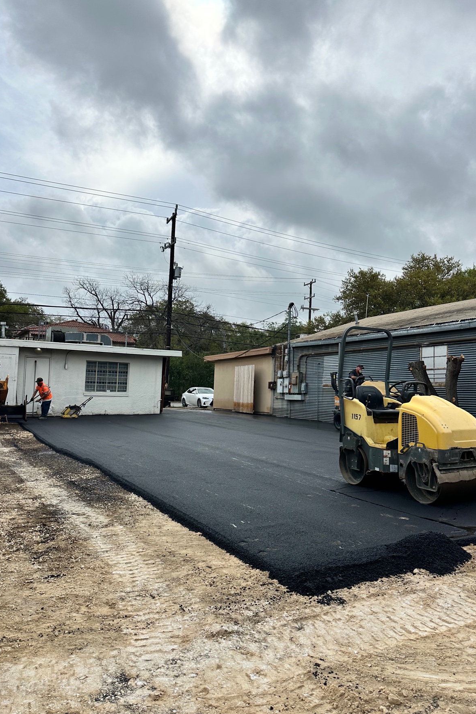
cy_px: 357
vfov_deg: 71.5
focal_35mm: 25
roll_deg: -1.4
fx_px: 496
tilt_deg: +4.7
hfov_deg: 51.3
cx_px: 245
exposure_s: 1/8197
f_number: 1.78
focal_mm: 6.86
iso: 80
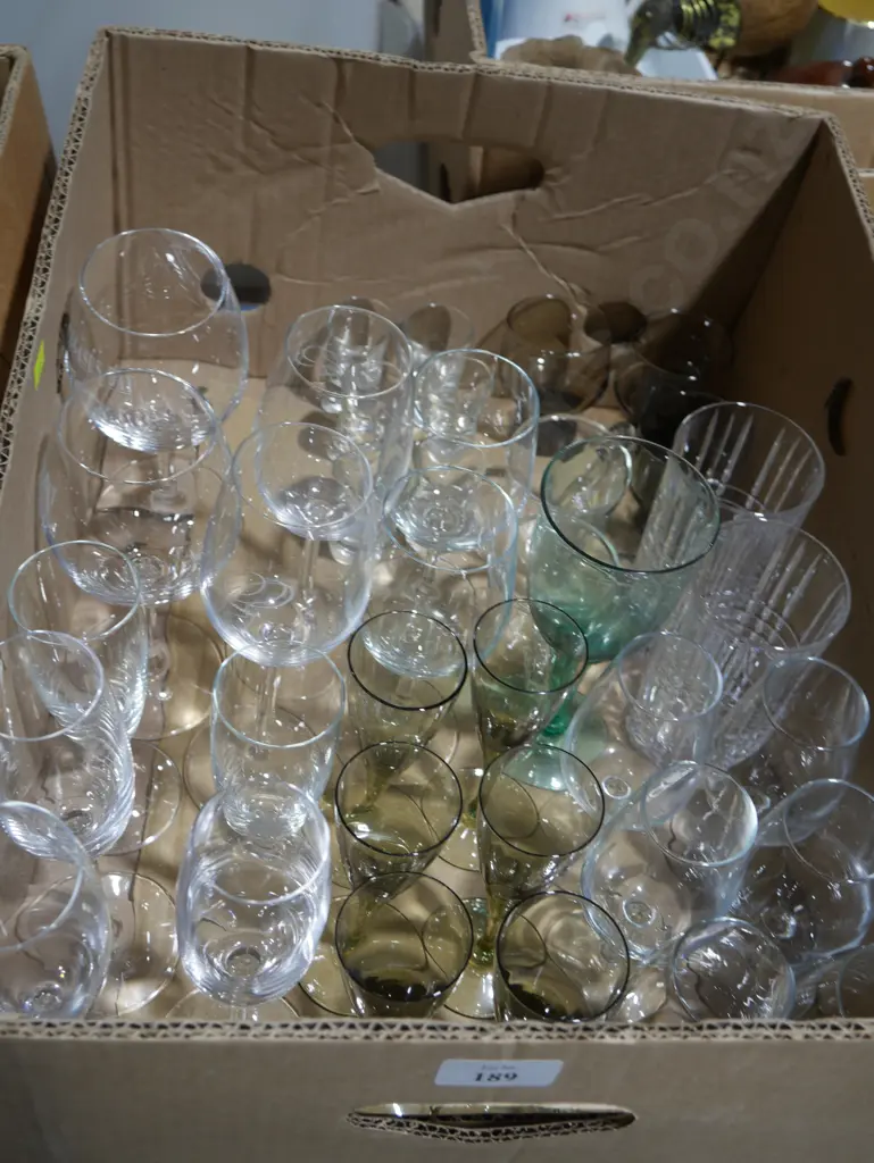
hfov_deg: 36.0
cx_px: 437
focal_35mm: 40
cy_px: 582
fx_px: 1345
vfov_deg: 46.8
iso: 200
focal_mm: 20
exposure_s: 1/60
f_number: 4.4
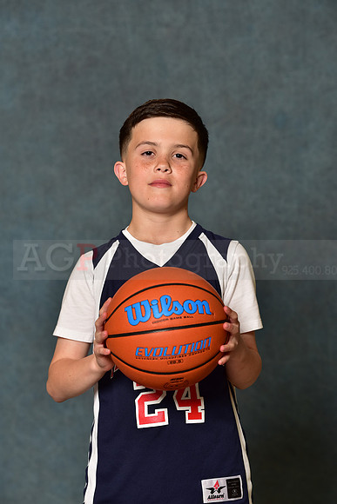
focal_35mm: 155
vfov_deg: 13.2
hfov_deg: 8.9
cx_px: 168
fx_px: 2175
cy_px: 252
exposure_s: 1/200
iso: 250
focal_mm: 155
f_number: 4.5
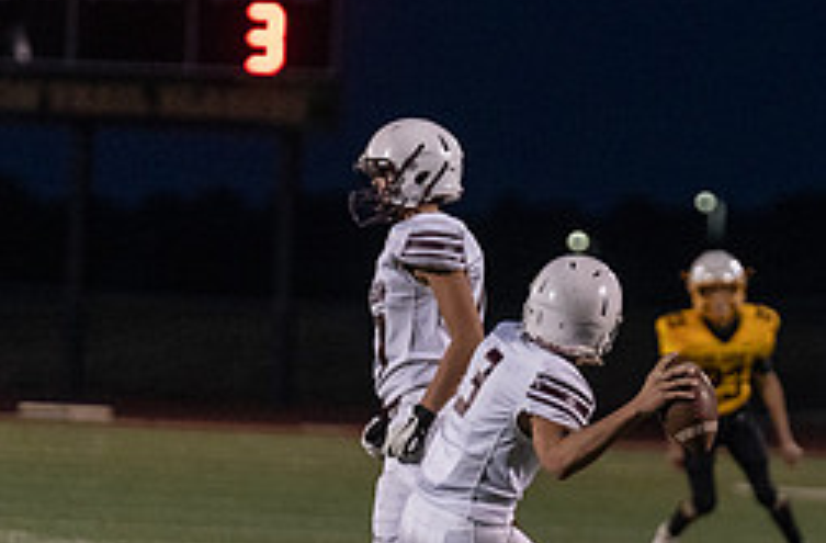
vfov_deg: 2.3
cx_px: 569
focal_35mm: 588
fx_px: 13433
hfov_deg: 3.5
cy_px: 392
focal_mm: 200
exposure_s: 1/1250
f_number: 3.2
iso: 4000
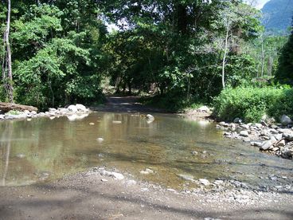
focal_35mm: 37
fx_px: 313
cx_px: 146
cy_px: 110
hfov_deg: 50.1
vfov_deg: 38.7
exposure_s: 1/320
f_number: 2.8
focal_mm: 7.8
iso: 64
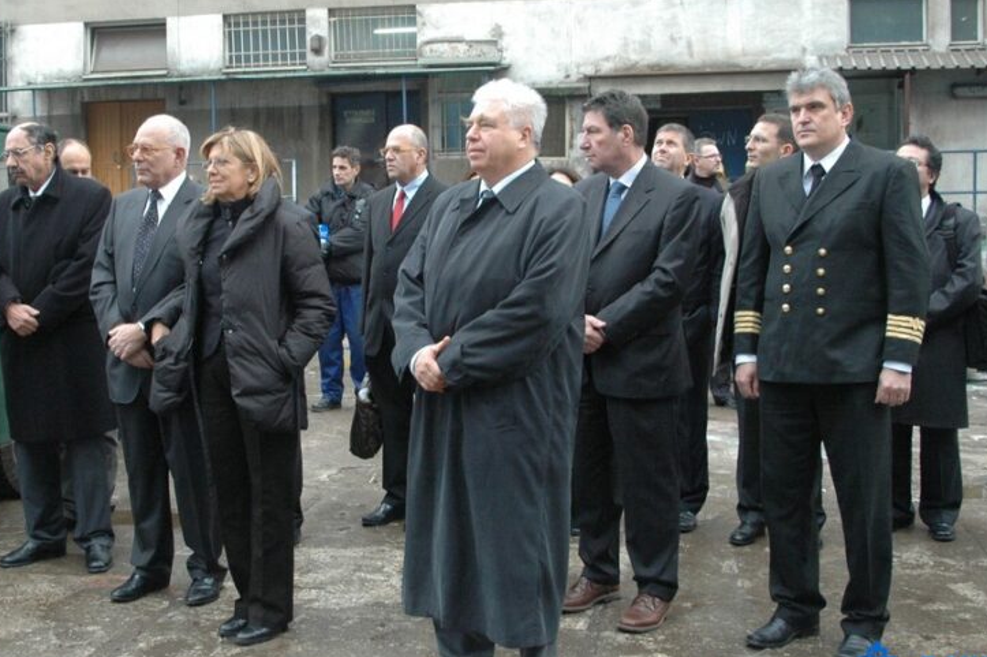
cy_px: 285
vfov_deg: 26.4
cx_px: 395
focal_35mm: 51
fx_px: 1397
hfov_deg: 38.7
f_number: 5.6
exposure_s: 1/125
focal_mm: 24
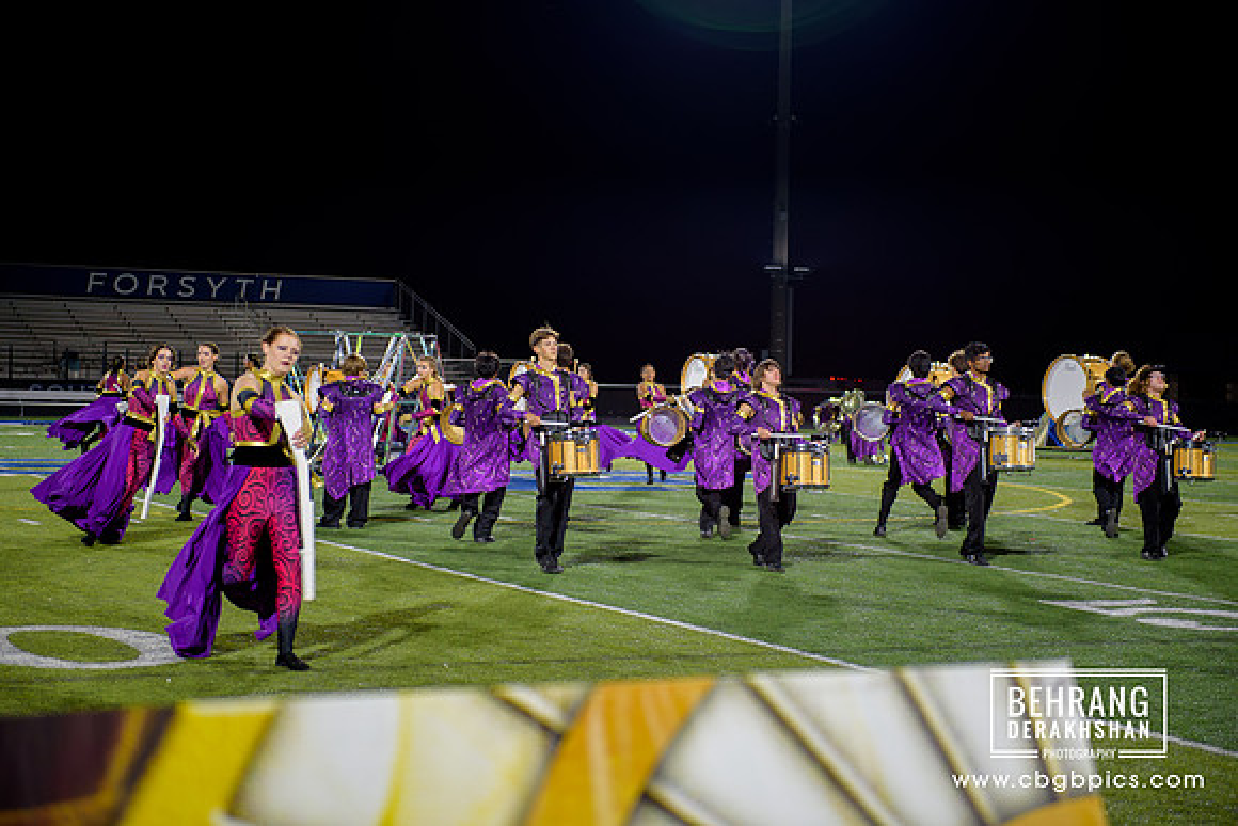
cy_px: 413
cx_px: 619
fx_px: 2408
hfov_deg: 28.8
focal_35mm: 70
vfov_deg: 19.5
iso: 1800
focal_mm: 70
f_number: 2.8
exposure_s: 1/400
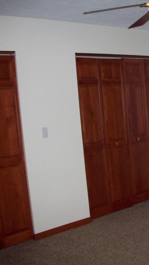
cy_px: 132
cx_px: 152
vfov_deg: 38.5
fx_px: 379
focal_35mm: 54
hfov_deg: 21.4
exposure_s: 1/45
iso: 160
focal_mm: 6.2
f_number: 2.8
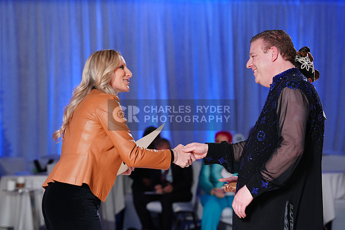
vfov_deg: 9.9
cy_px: 115
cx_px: 172
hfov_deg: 14.8
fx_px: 1332
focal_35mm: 139
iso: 1600
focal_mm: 139
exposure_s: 1/200
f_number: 5.6
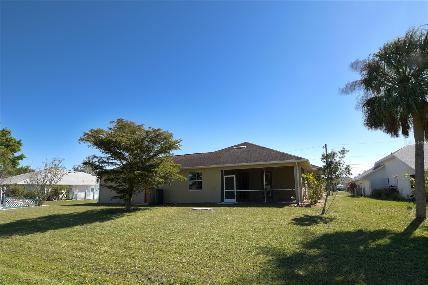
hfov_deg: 100.4
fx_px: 178
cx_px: 214
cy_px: 142
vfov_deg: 77.3
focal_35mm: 15
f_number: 5.6
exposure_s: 1/125
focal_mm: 10
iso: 125
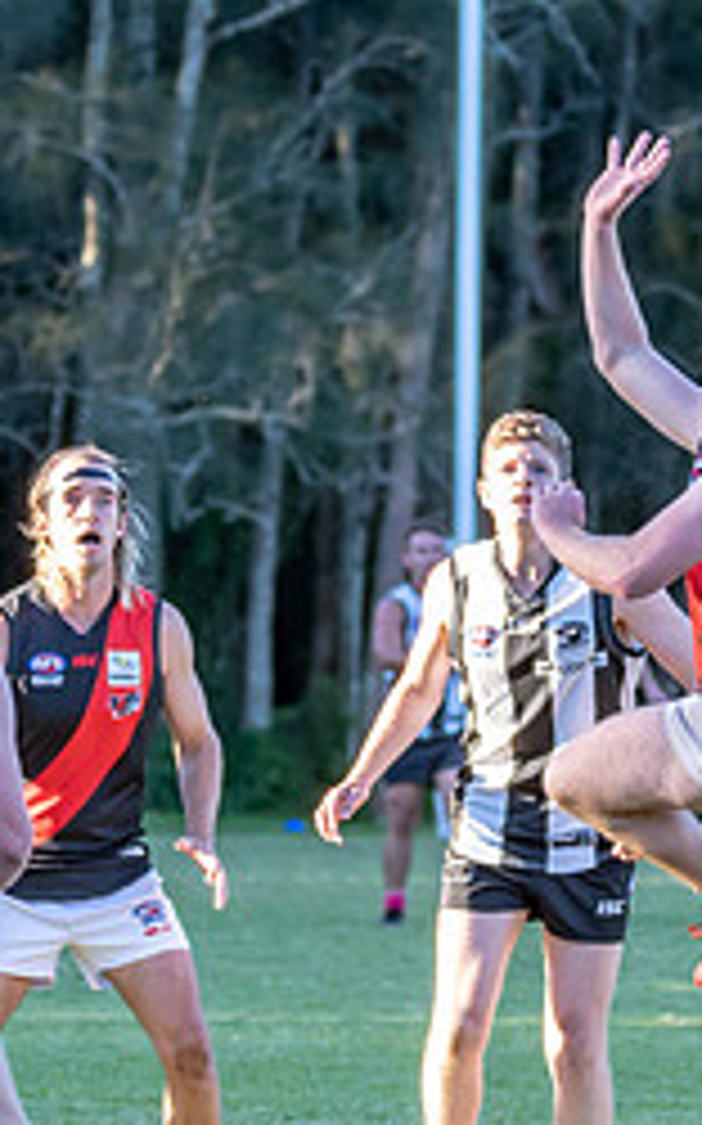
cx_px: 791
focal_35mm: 547
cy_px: 852
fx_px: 16763
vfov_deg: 3.8
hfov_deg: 2.4
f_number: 5.6
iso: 800
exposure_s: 1/400
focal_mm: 150
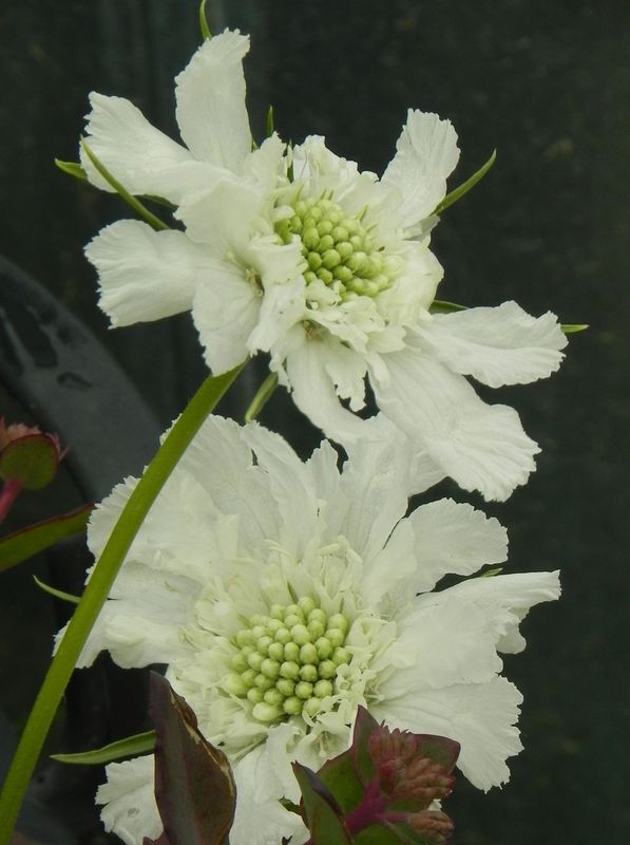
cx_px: 315
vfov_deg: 5.9
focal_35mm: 337
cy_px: 422
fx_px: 8204
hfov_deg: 4.4
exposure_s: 1/320
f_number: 8
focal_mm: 59.9
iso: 160
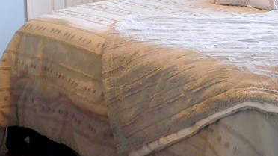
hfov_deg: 30.0
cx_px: 214
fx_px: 508
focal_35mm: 69
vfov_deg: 16.4
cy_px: -54
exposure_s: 1/30
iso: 200
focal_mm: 4
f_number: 3
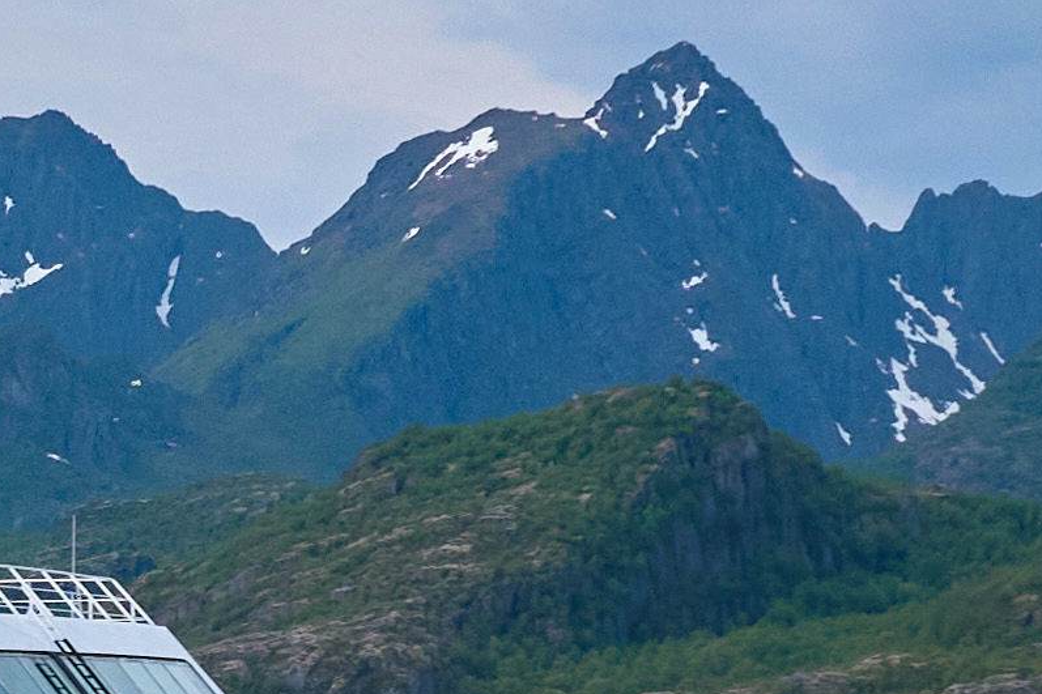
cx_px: -184
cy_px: 674
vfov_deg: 8.3
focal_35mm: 165
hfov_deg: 12.2
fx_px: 4775
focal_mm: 12.29
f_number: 2.8
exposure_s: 1/80
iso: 400
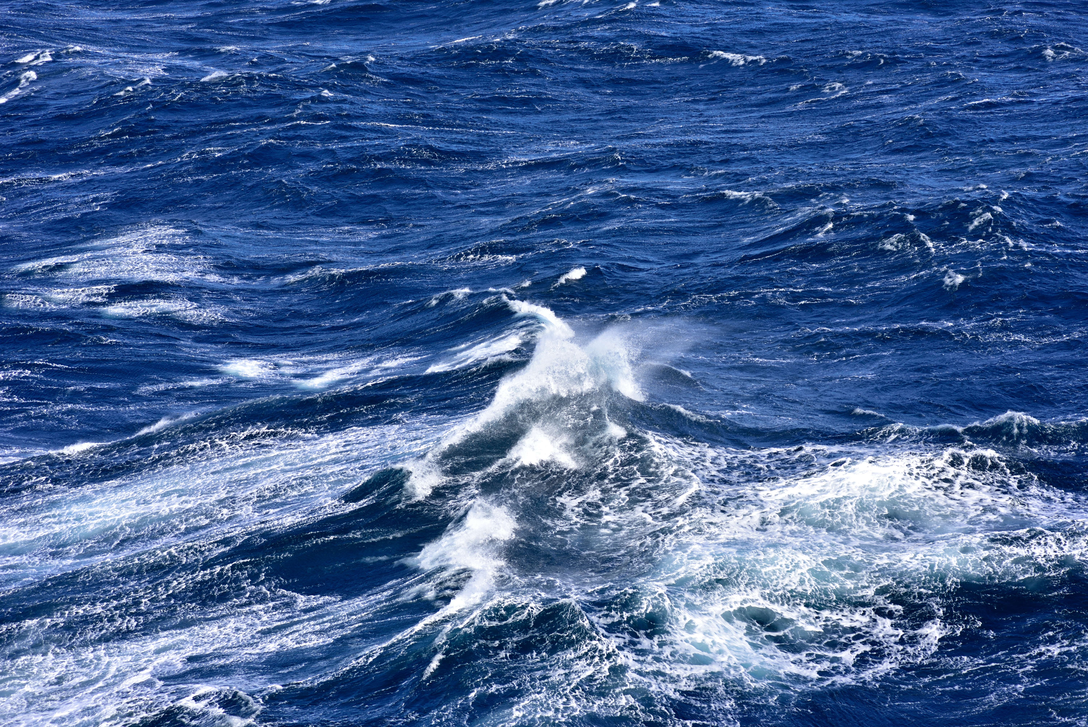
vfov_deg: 13.7
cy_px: 364
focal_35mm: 100
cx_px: 544
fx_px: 3023
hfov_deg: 20.4
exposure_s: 1/500
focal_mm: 100
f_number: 7.1
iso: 100
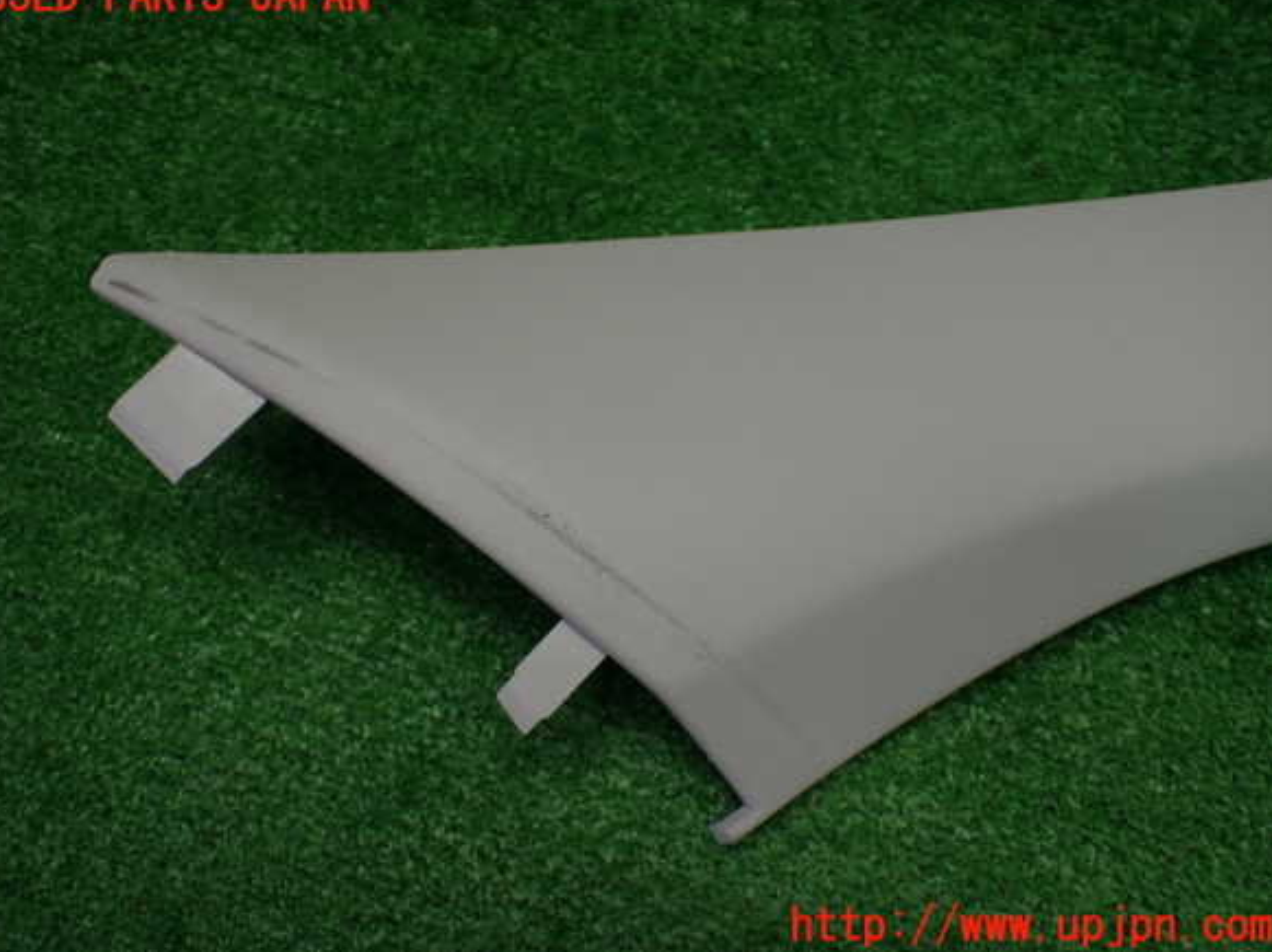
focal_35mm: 31
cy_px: 462
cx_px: 628
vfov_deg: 45.4
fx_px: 1138
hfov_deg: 58.4
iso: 200
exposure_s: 1/125
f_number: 2.3
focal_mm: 5.4
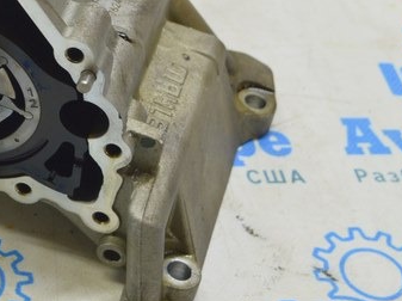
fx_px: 1322
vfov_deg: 12.9
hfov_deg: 16.0
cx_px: -177
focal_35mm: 114
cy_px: 23
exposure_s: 1/20
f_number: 5.6
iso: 400
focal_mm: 26
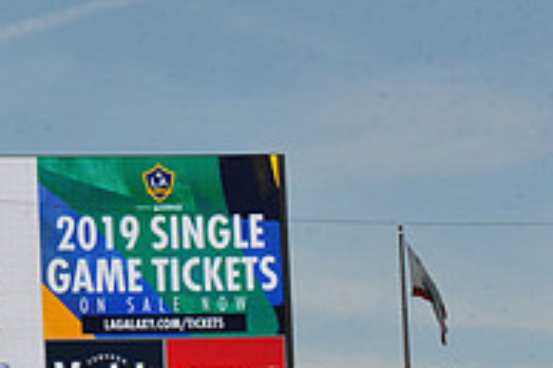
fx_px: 3944
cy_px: 274
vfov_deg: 5.3
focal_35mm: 257
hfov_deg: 7.9
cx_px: -217
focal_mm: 86
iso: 1600
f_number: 16
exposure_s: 1/1000
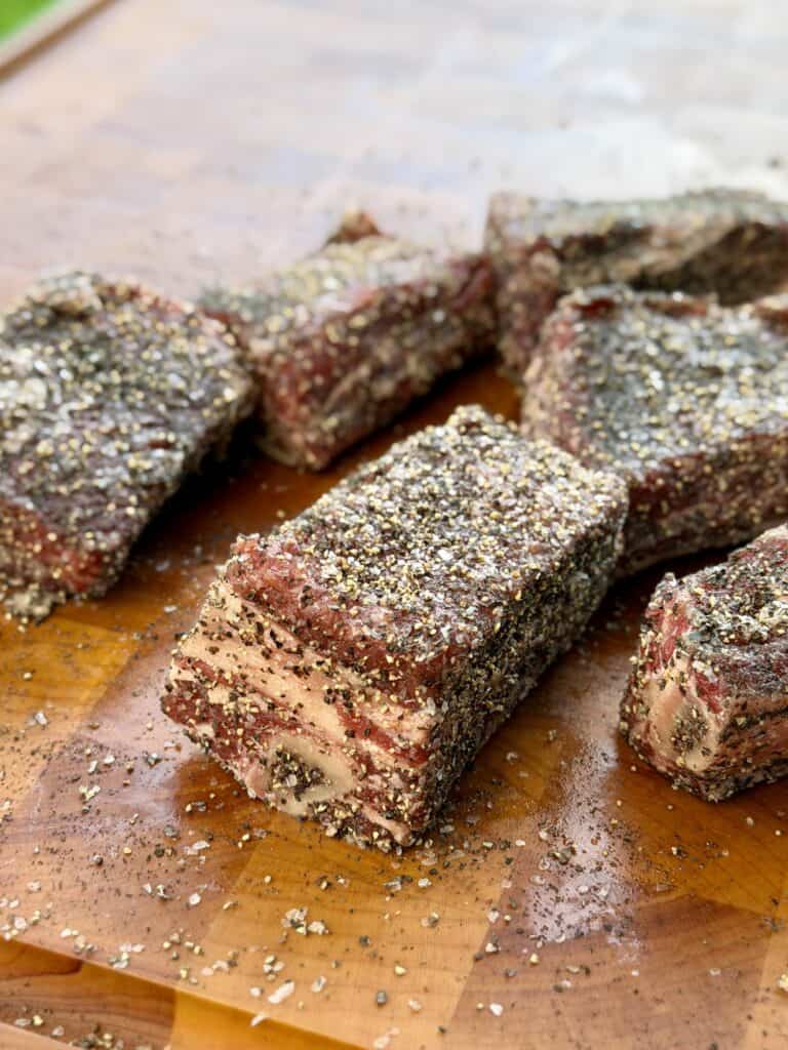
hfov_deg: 30.3
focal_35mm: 48
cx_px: 394
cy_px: 525
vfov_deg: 39.7
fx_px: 1457
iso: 64
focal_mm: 6.76
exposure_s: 1/266
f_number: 1.78
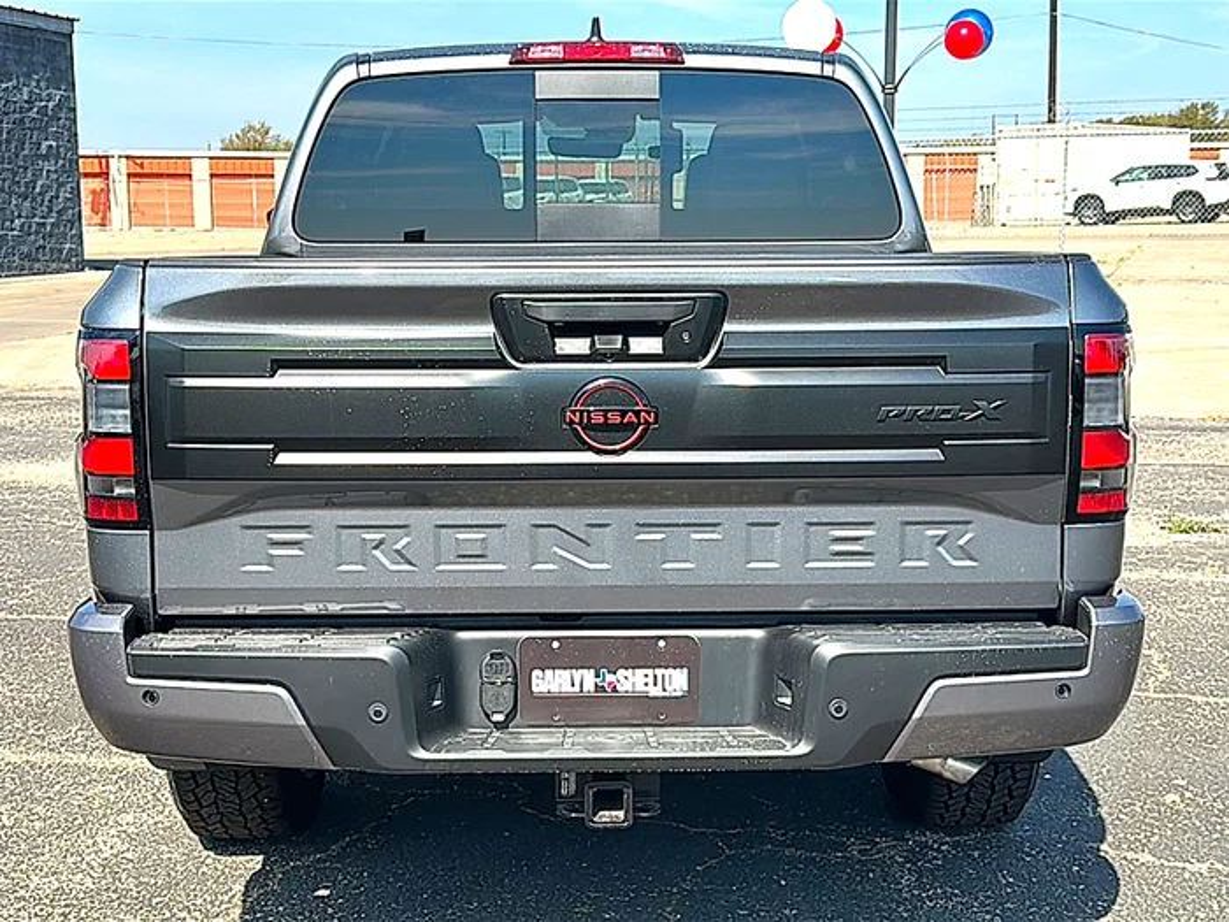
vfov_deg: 32.9
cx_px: 614
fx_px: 1562
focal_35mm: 44
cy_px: 461
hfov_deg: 42.9
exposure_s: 1/3378
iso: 80
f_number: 1.78
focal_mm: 6.86
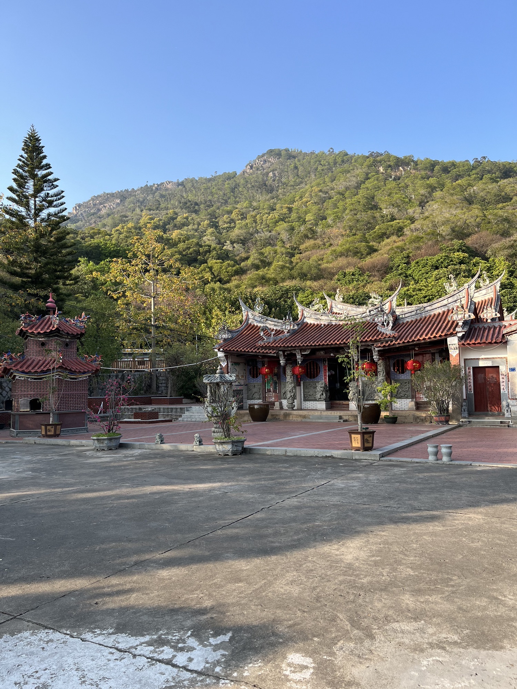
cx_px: 258
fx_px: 518
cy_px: 344
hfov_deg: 53.1
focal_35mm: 26
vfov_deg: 67.3
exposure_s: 1/1036
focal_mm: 5.1
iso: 50
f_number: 1.6
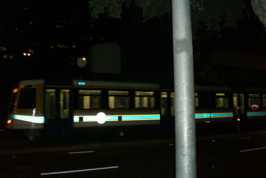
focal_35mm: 40
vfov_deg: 33.4
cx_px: 133
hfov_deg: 48.5
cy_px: 83
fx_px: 296
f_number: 3.1
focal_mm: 6.3
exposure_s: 1/60
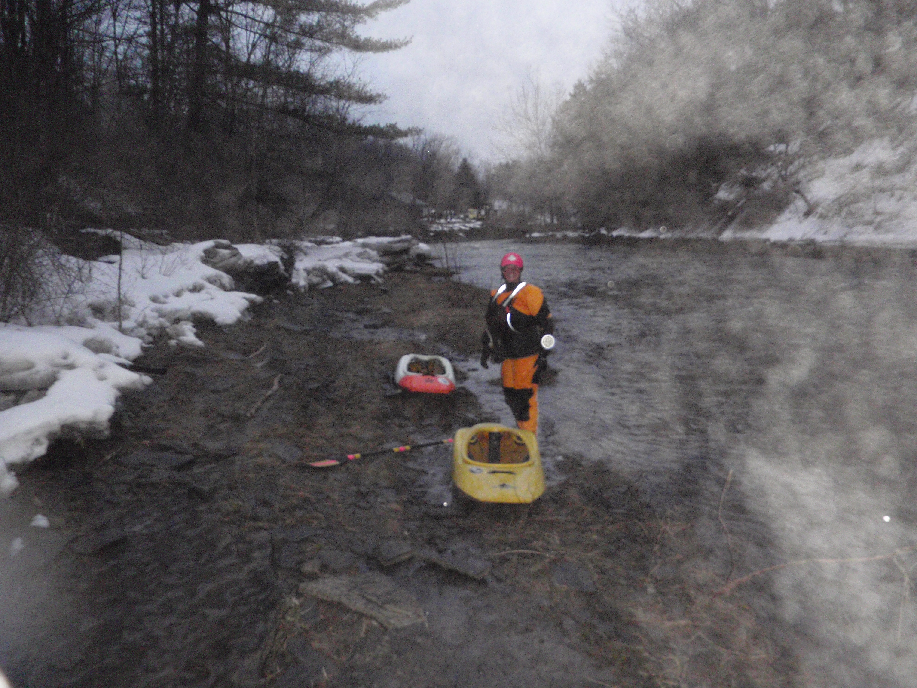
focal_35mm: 28
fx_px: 742
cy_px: 344
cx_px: 458
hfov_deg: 63.4
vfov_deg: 49.7
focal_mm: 5
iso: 800
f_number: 3.5
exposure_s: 1/30
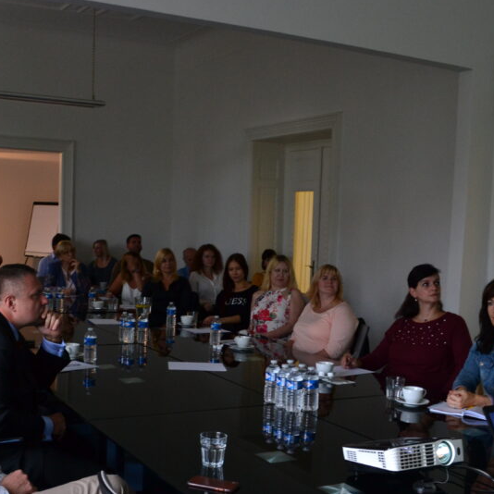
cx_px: 180
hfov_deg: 38.1
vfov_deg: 38.1
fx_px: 710
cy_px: 304
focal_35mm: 44
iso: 720
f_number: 6.3
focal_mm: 18
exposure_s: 1/15
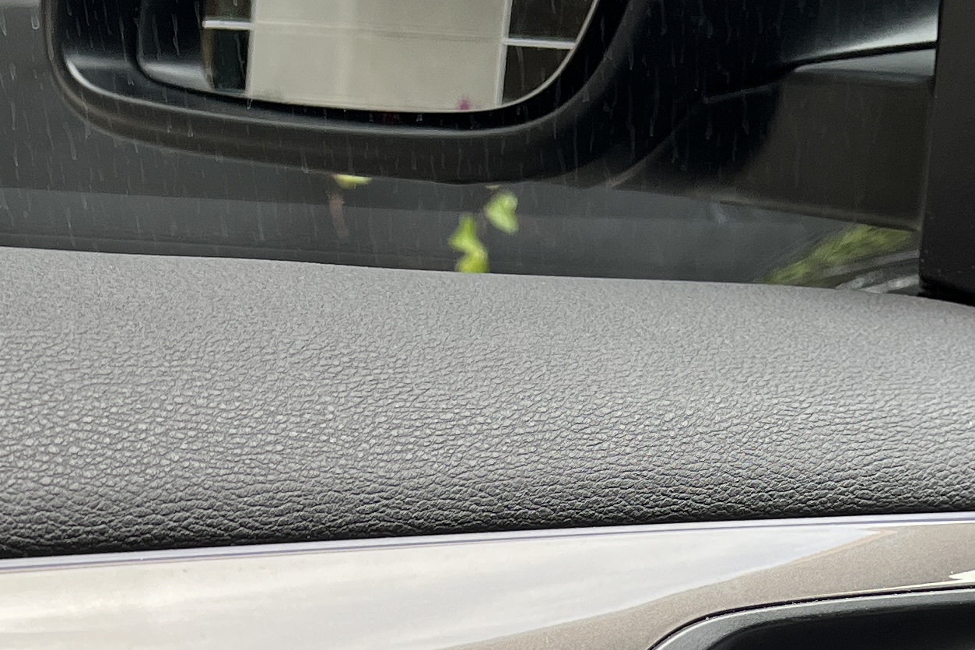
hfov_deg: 23.0
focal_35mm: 87
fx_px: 2356
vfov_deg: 14.3
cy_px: 1068
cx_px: 188
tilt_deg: -22.1
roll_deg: -0.8
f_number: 1.6
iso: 40
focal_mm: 5.1
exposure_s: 1/122
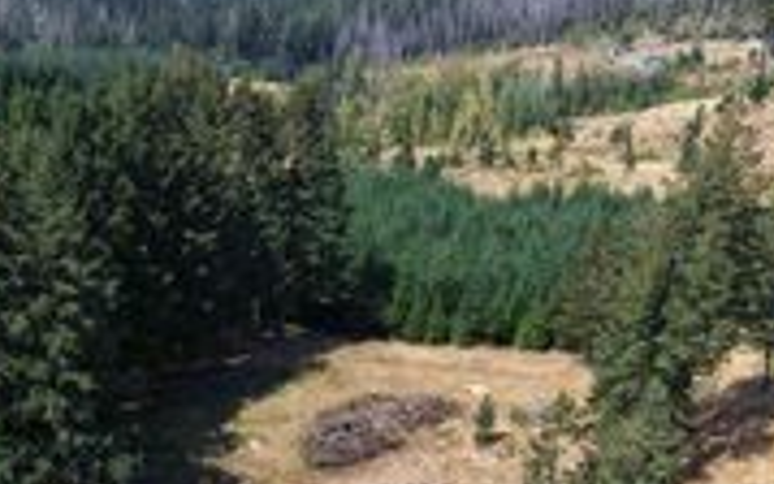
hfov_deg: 28.2
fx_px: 1498
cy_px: 577
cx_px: 121
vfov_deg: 17.5
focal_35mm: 71
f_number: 1.8
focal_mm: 8.67
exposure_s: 1/3000
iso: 140
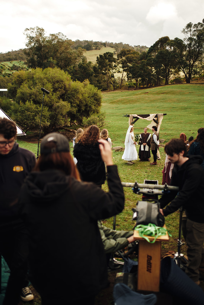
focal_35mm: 35
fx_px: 297
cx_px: 102
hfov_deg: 37.9
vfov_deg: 54.4
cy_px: 152
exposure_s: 1/2000
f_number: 1.4
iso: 125
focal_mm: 23
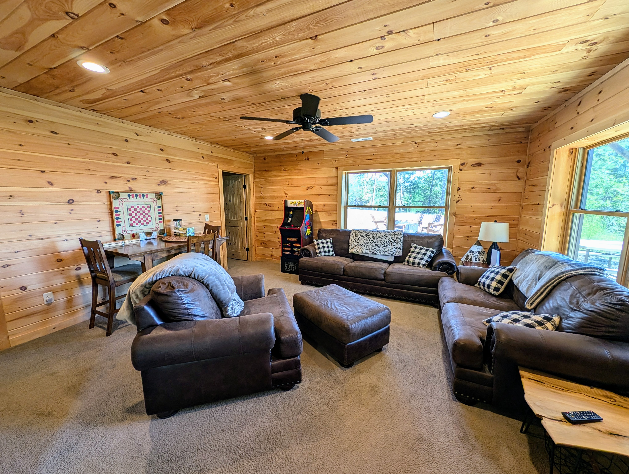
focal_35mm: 12
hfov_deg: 110.5
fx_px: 218
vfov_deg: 94.6
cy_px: 237
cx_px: 314
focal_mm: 2.23
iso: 41
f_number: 1.95
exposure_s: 1/40
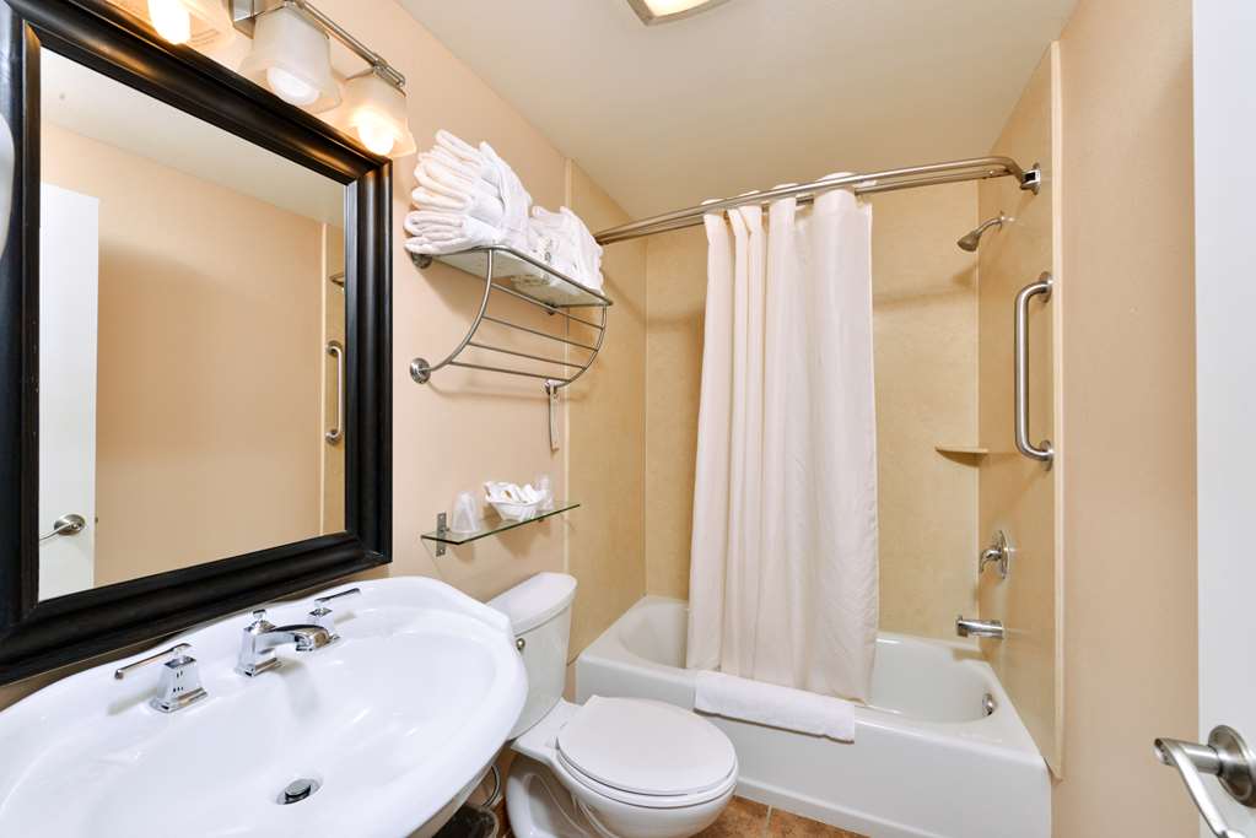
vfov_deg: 81.3
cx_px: 628
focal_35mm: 14
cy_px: 419
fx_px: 489
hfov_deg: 104.2
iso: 640
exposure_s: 1/250
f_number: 13
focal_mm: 14
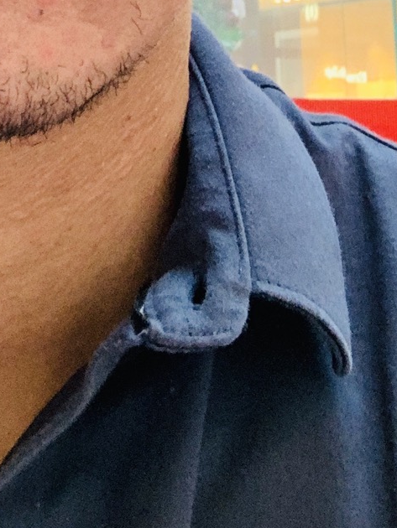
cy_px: -268
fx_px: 1589
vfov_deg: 17.1
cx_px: -78
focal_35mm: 104
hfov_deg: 13.8
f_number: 2.2
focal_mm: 2.87
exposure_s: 1/33
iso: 250
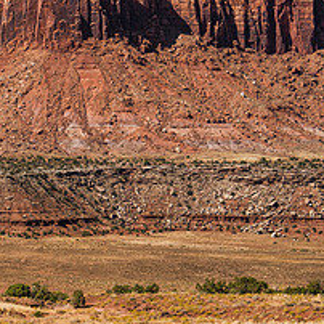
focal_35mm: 151
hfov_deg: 11.4
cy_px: 259
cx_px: -37
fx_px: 1599
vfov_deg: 11.5
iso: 160
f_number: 7.1
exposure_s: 1/640
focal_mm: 62
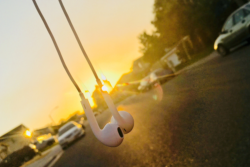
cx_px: 134
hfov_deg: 55.7
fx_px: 236
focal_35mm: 34
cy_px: 100
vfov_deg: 38.7
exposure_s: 1/1570
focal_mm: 4.15
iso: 25
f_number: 2.2
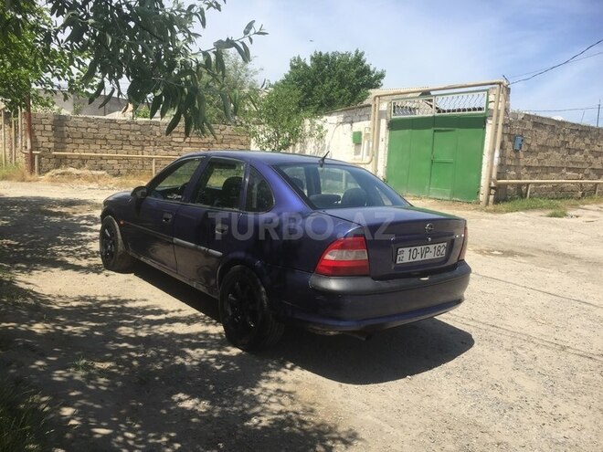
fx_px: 505
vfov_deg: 48.2
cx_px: 302
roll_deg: -3.1
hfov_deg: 61.7
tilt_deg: -5.6
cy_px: 226
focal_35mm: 29
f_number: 2.2
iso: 32
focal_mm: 4.15
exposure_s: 1/1364
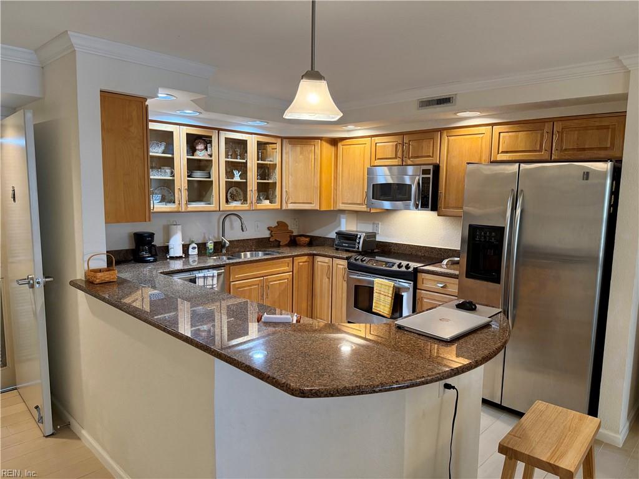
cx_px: 320
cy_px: 240
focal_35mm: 24
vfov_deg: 56.8
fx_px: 443
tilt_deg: -7.7
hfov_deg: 71.6
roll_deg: -1.1
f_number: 1.78
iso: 200
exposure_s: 1/60
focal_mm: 6.76
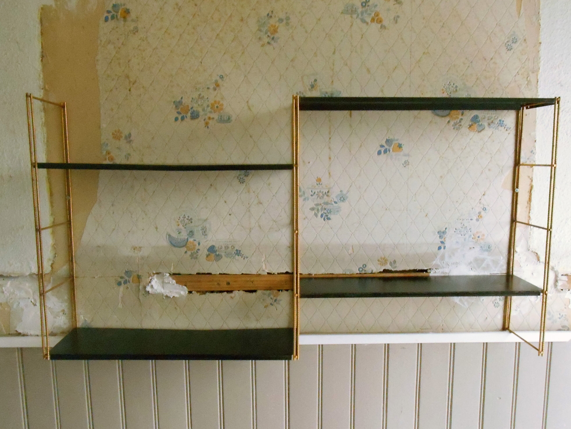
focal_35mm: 26
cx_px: 286
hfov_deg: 67.3
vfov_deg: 53.1
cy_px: 214
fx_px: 429
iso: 800
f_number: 3.4
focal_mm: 4.7
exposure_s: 1/80
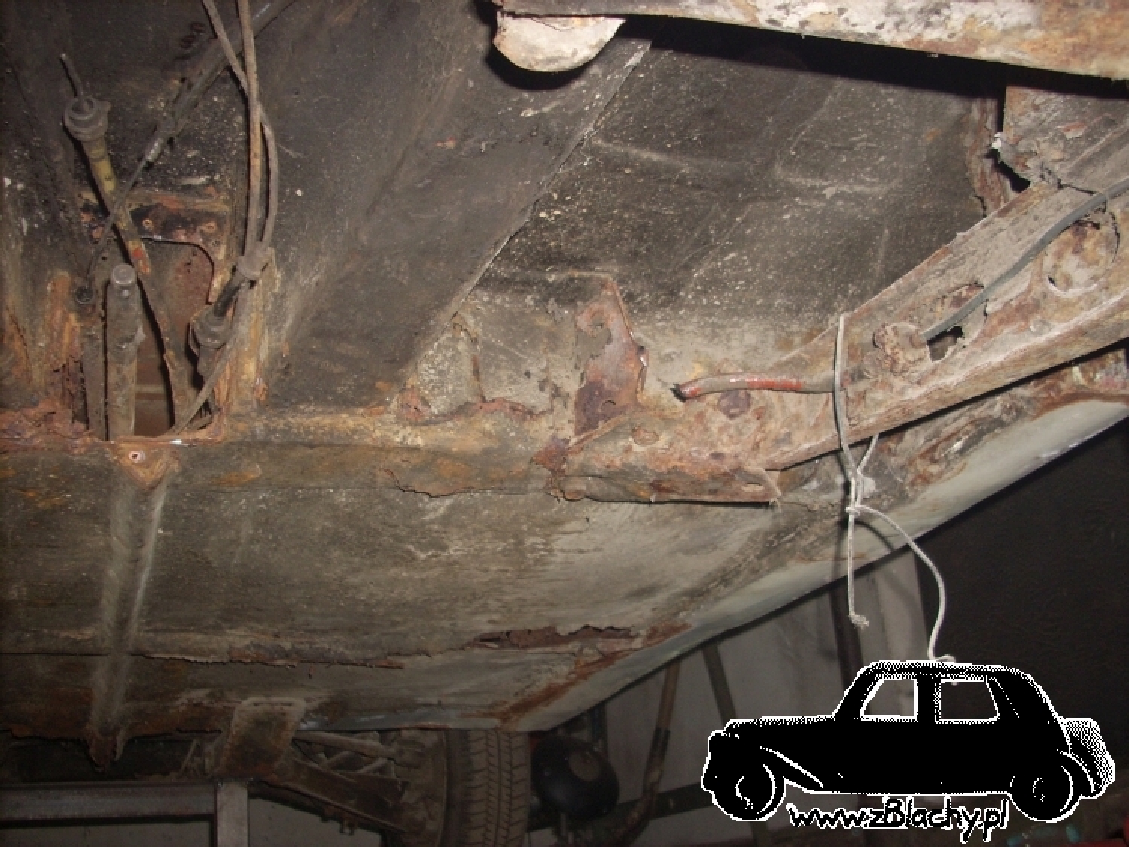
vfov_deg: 38.7
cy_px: 424
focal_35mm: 37
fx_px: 1207
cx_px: 564
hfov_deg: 50.1
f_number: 2.8
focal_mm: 6.2
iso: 100
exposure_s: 1/60
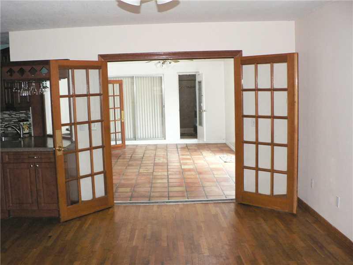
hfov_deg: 51.4
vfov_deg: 39.7
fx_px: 367
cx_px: 176
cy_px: 132
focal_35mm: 36
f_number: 2.8
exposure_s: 1/60
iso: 400
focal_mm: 6
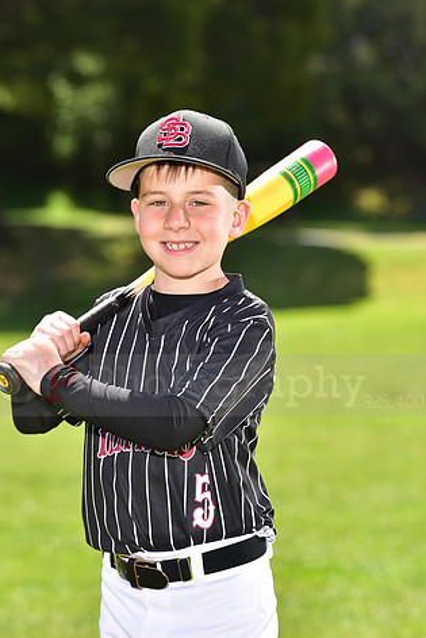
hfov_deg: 8.3
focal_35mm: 166
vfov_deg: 12.4
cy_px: 373
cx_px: 187
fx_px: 2944
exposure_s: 1/250
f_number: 5
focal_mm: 135
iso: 100
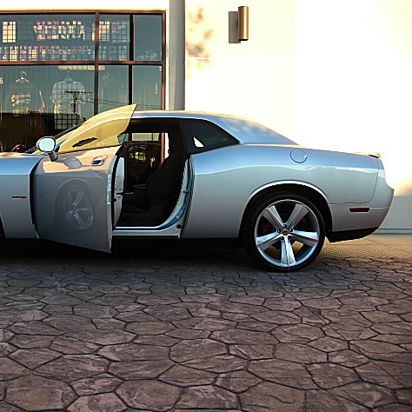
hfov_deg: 38.7
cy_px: 204
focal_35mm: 43
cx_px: 136
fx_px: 579
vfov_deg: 39.2
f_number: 2.8
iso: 50
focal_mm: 6.3
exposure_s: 1/125
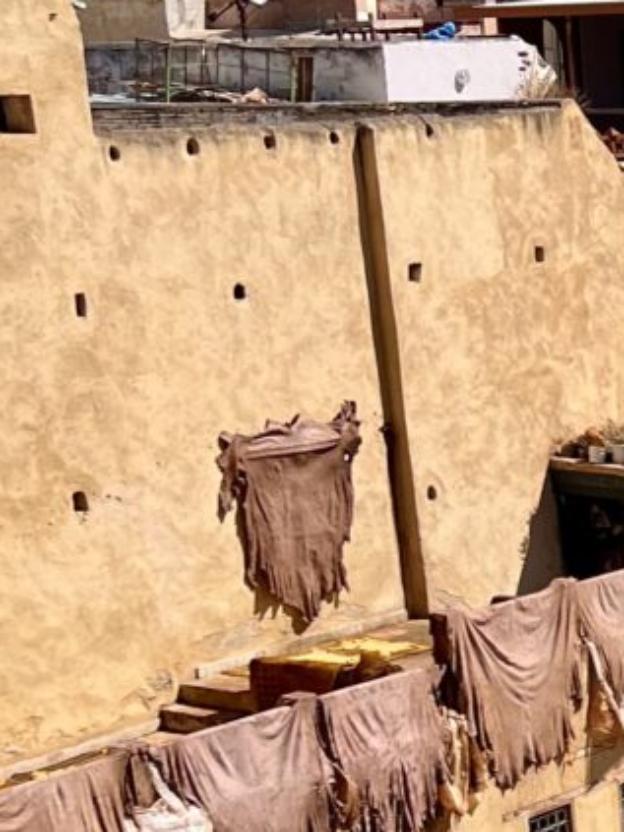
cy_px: 808
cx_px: 1242
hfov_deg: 11.4
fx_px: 2838
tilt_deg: -15.8
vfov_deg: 16.4
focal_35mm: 118
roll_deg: +0.6
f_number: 1.5
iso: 50
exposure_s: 1/5319
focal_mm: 5.7
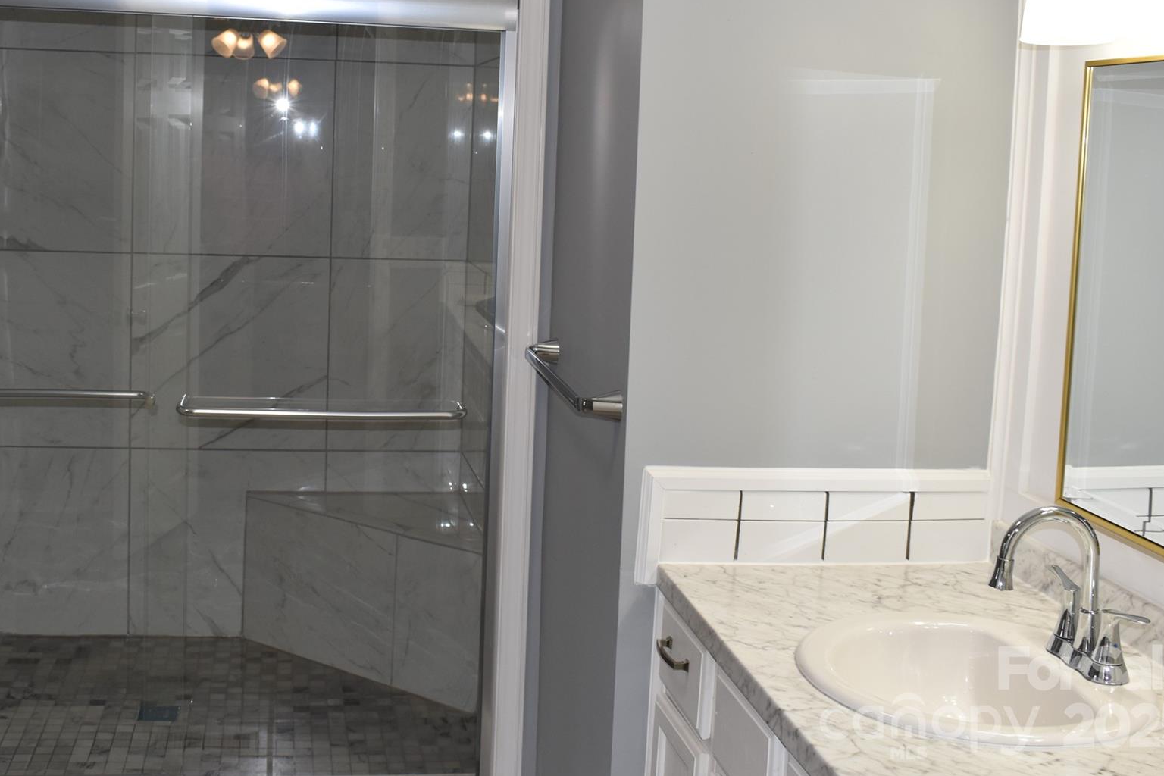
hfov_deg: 44.3
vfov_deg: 30.3
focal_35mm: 44
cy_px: 272
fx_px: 1423
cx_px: 472
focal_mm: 22
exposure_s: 1/125
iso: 400
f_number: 5.6
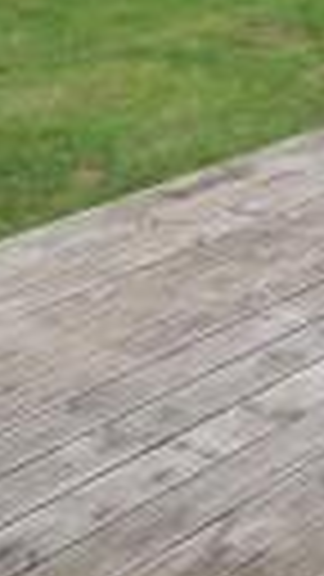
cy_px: -106
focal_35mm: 114
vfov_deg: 17.9
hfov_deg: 10.2
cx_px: 502
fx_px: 1741
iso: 50
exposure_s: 1/320
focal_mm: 3.8
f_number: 2.8
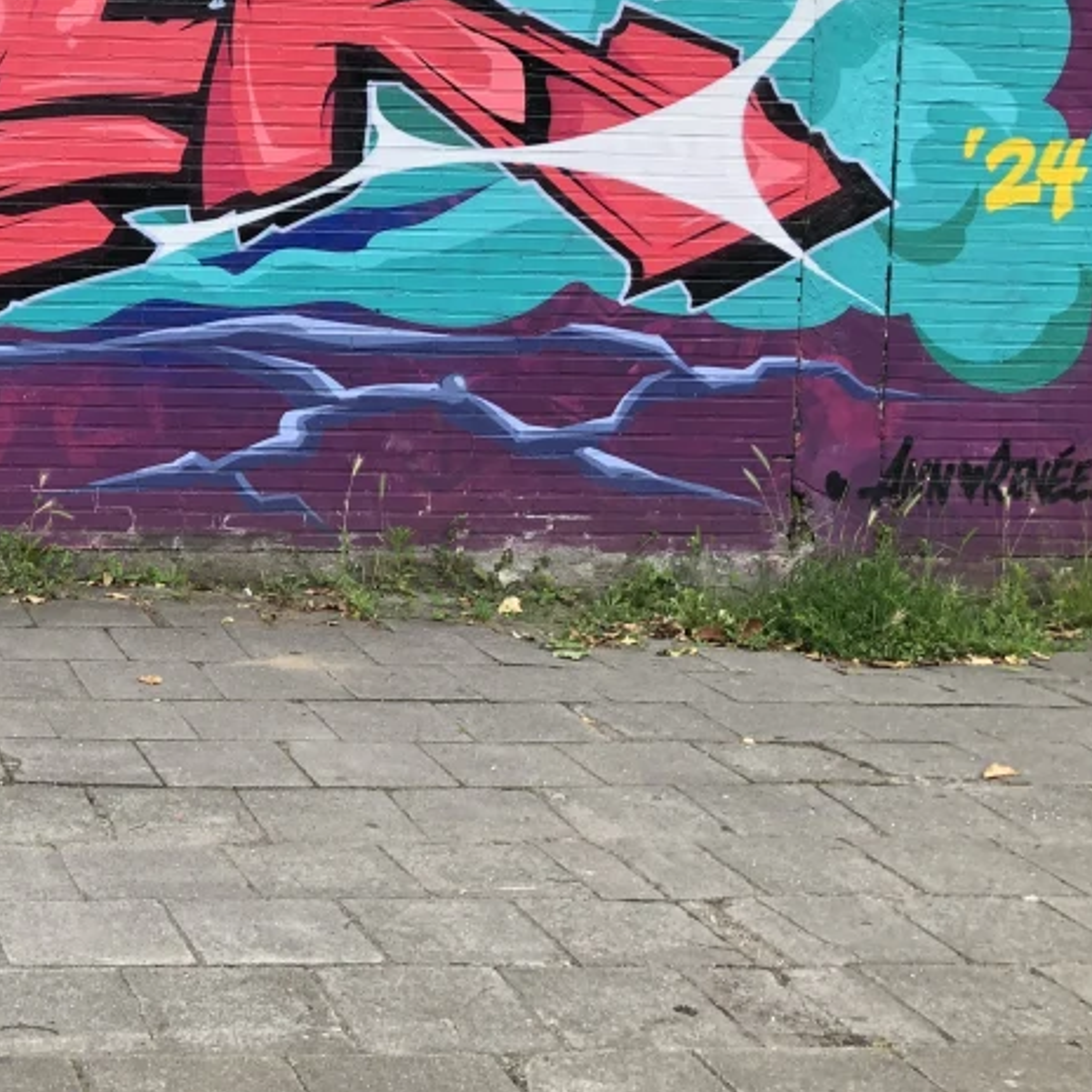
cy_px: 172
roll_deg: -1.3
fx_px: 2284
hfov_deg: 25.3
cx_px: -42
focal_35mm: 64
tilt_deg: +0.3
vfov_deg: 26.2
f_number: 1.8
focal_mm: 4
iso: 20
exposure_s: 1/120
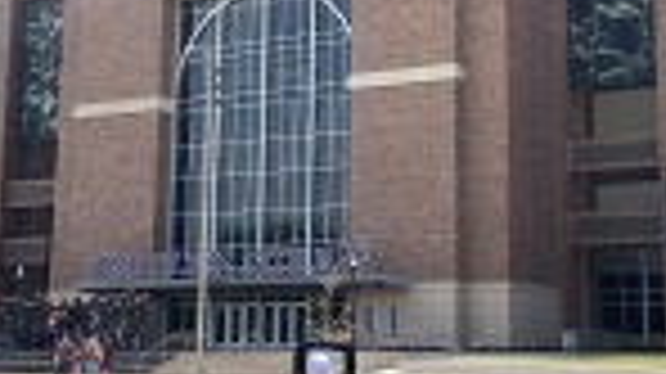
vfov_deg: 17.1
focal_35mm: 70
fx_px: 1235
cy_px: 113
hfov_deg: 30.1
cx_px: 382
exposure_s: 1/2410
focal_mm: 4.25
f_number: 1.8
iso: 32
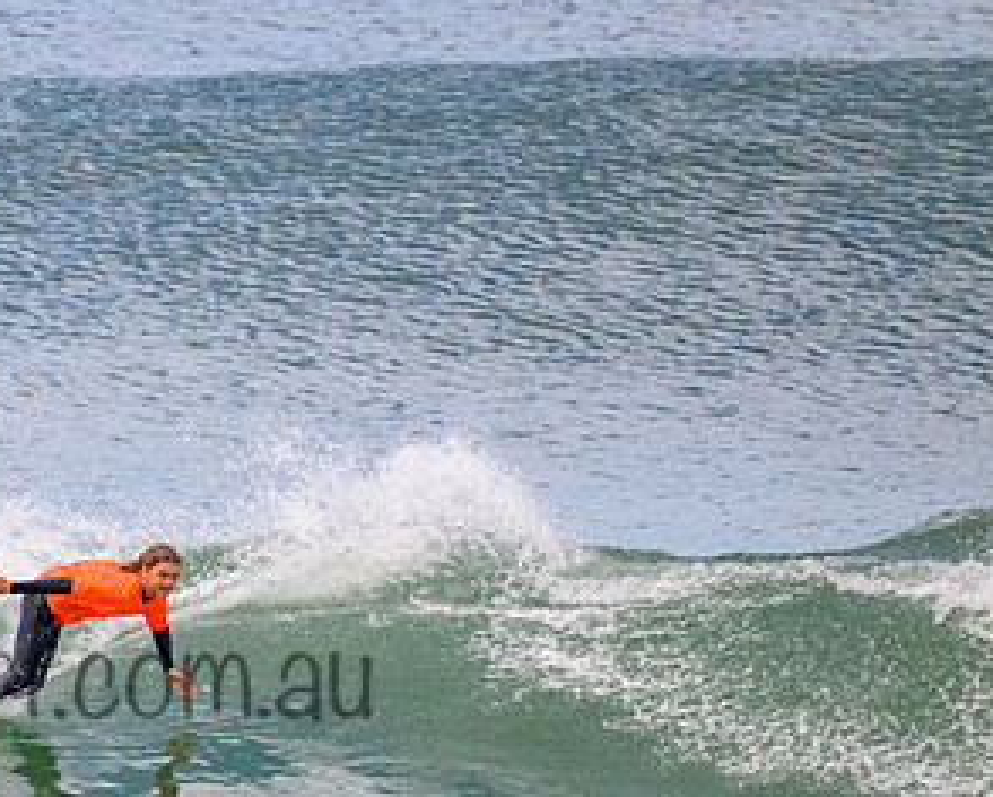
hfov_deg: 1.3
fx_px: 43686
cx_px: 14
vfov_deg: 1.0
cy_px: 639
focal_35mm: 1485
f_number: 11
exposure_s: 1/2000
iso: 1400
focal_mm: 800
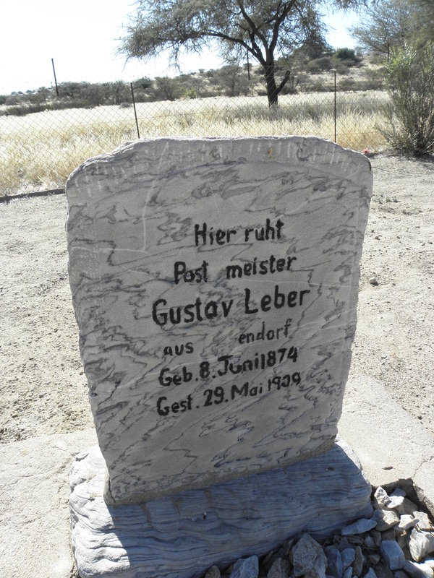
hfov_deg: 53.1
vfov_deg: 67.3
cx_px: 217
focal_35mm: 26
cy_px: 289
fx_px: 435
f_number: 5.6
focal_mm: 4.6
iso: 64
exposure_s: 1/160
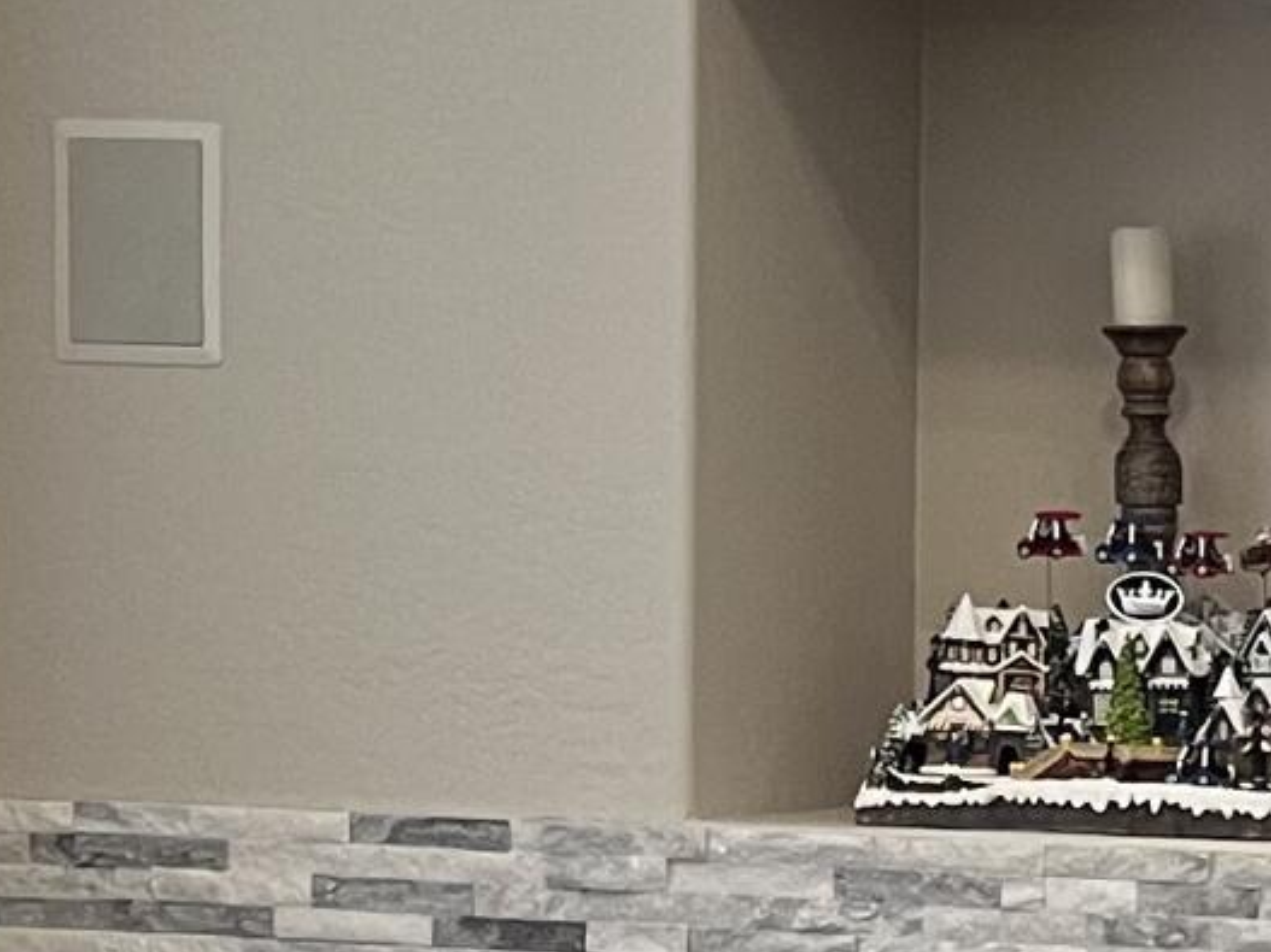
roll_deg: -2.0
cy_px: 1082
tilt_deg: -6.7
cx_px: 2159
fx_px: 5433
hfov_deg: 12.4
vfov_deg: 9.9
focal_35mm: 148
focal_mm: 5.1
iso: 125
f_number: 1.6
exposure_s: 1/60
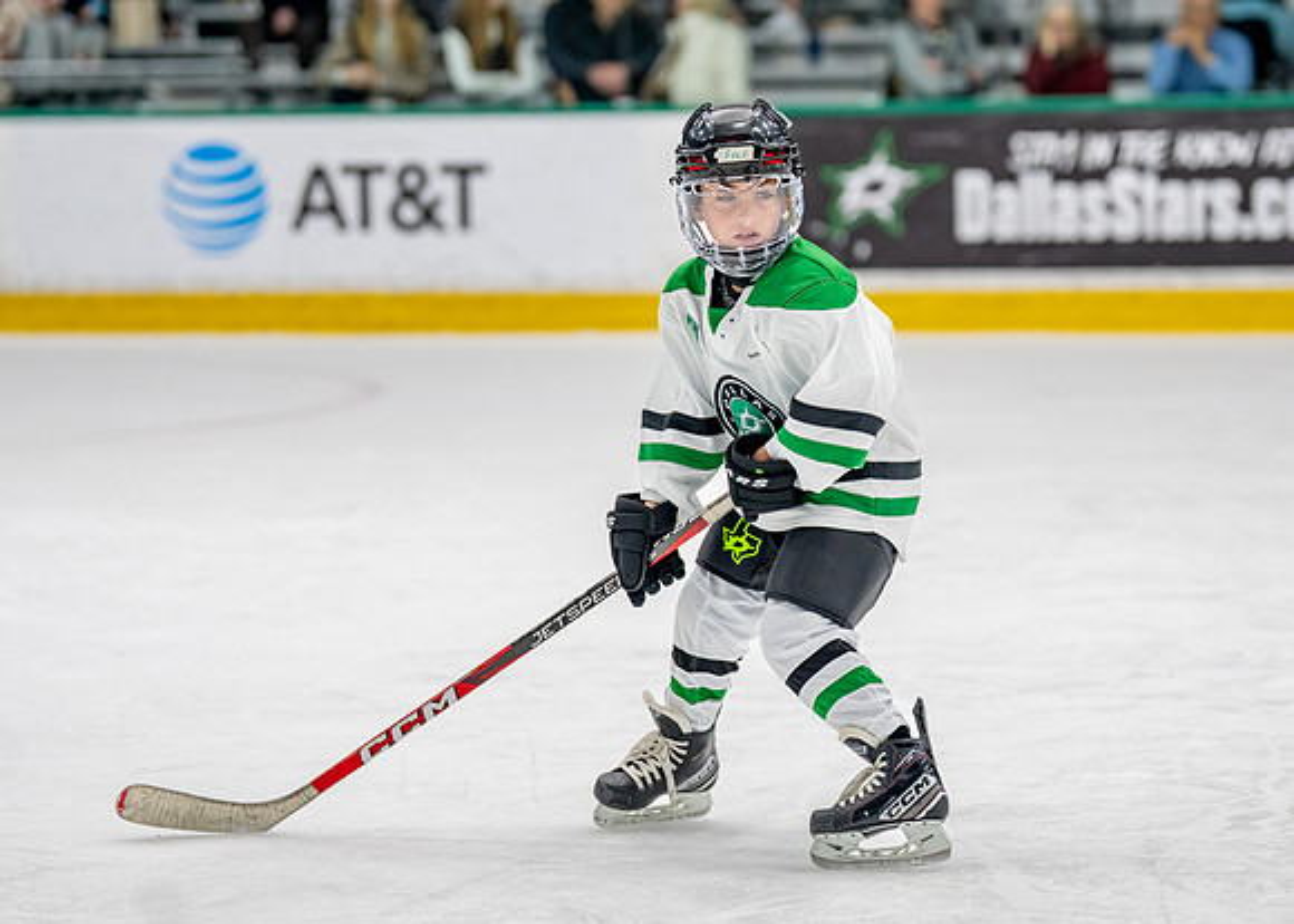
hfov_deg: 12.9
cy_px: 365
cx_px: 740
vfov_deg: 9.2
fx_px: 5738
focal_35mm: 156
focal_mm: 119
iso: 1000
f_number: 2.8
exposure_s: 1/1250
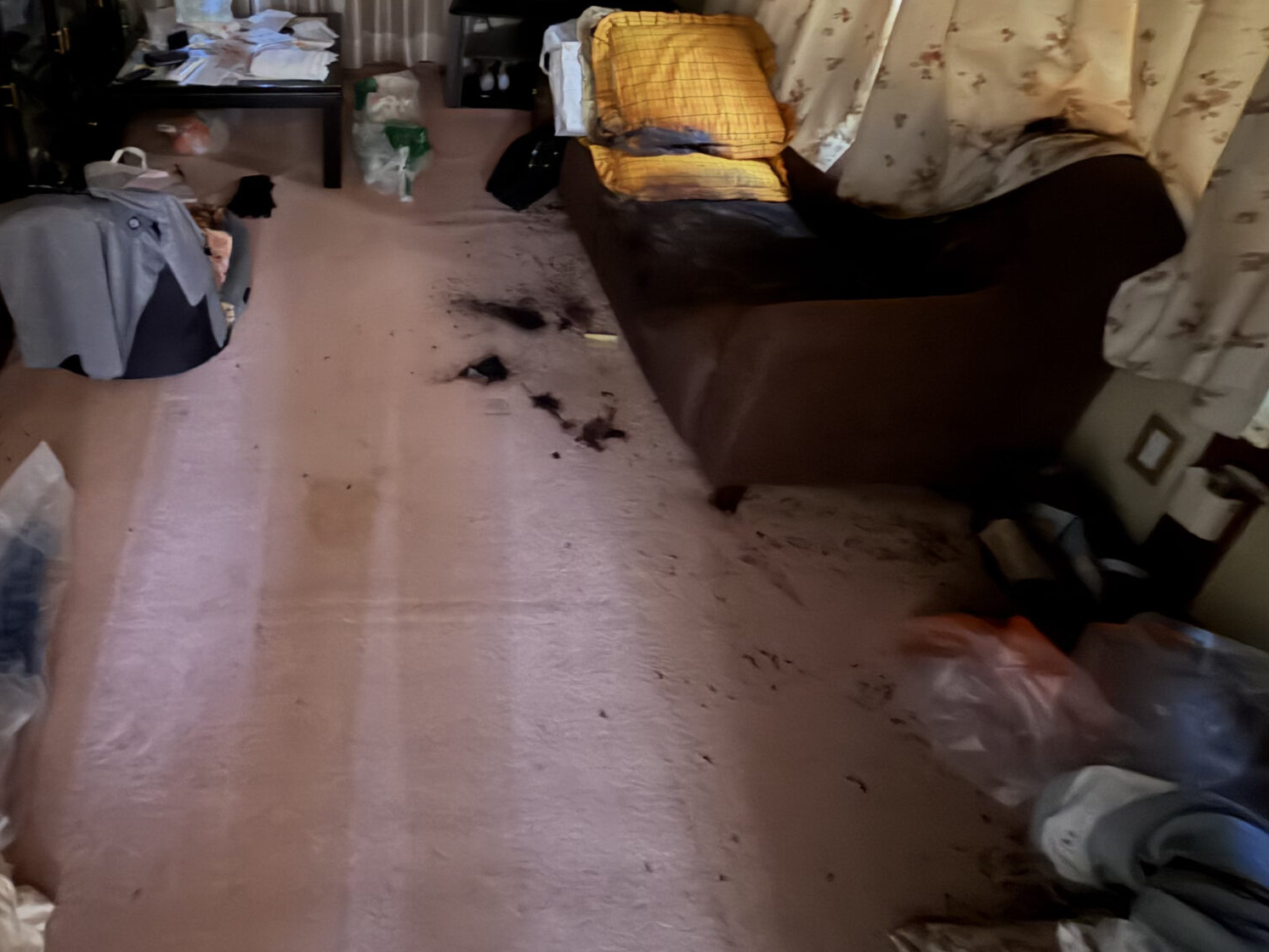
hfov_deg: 67.6
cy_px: 207
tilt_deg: -27.7
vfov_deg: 53.5
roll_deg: +0.3
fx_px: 880
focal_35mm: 24
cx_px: 337
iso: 1250
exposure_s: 1/4
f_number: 2.2
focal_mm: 2.22
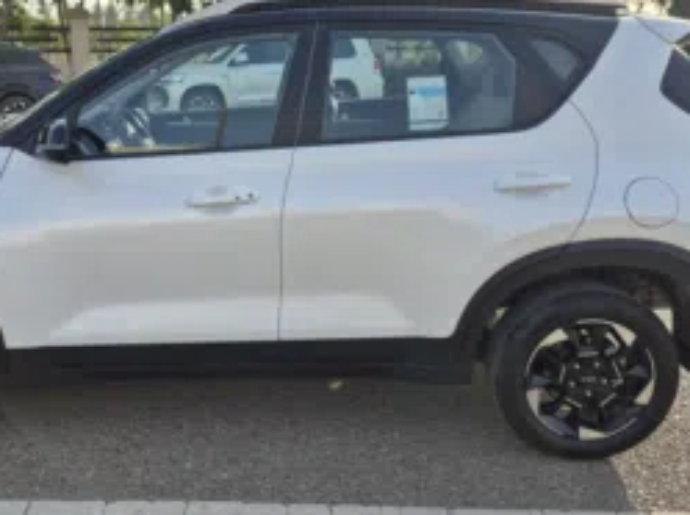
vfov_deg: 38.5
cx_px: 260
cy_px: 213
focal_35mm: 37
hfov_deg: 49.7
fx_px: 736
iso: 25
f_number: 1.8
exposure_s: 1/858
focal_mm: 5.4
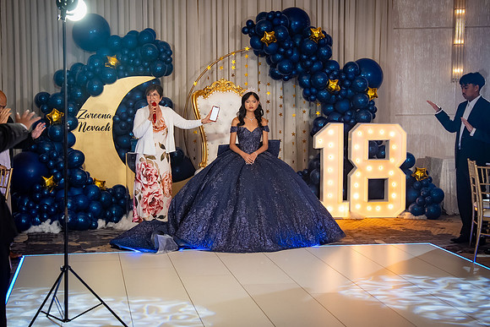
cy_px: 164
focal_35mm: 70
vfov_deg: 19.5
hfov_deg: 28.8
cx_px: 245
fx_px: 953
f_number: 4
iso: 1250
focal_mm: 70
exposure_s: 1/160
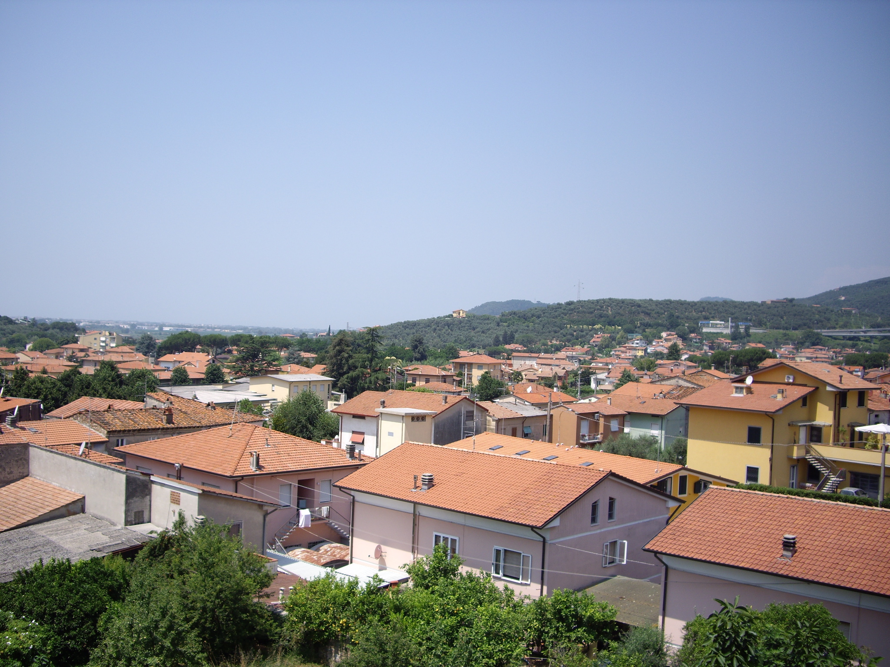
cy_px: 334
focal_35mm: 38
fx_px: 977
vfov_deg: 37.7
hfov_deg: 49.0
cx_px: 445
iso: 64
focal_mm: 7.9
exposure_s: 1/1000
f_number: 2.8
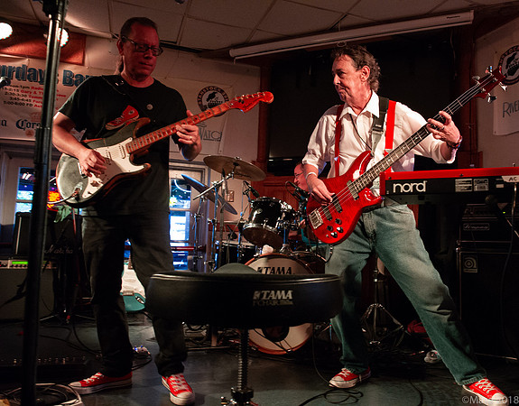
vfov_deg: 53.1
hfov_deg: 64.6
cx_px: 305
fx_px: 407
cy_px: 203
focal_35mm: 27
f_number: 6.3
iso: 6400
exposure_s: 1/60
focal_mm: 24
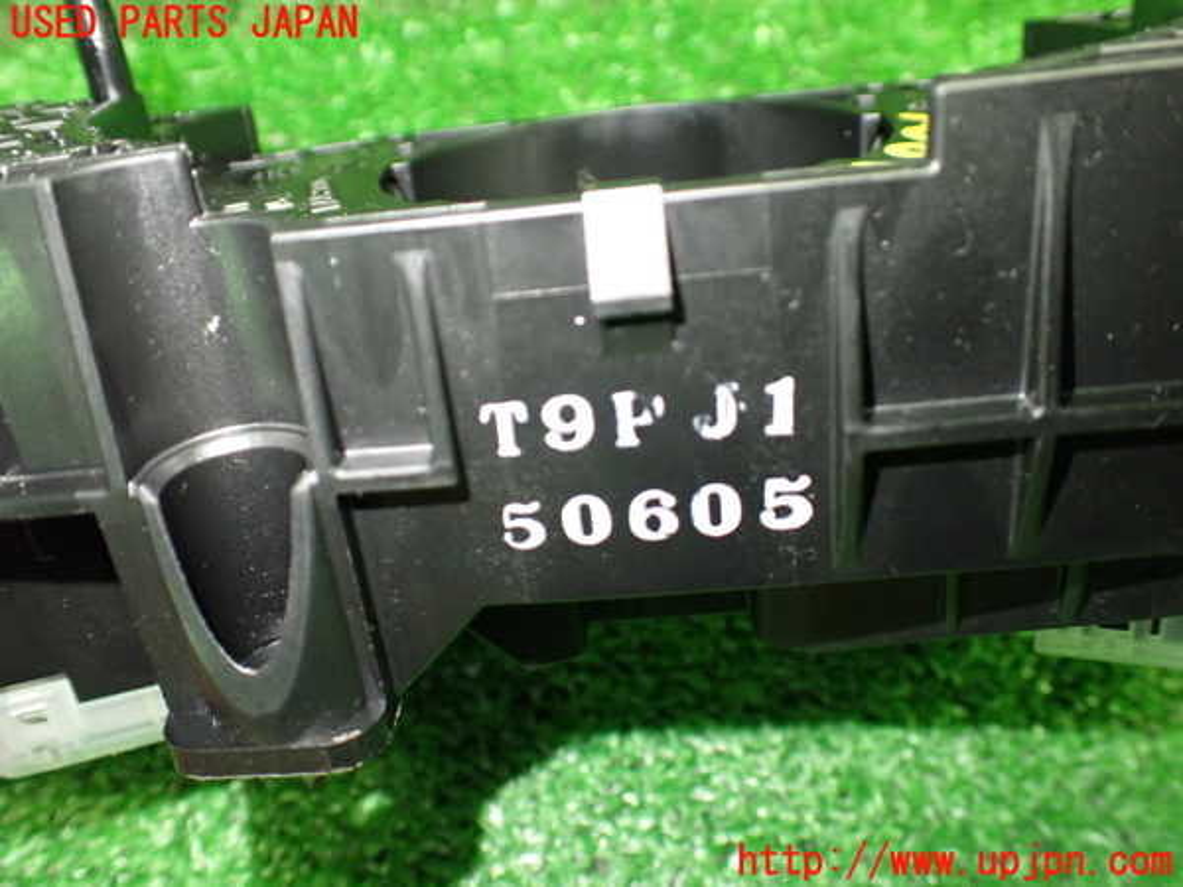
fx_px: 1025
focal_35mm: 30
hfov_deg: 60.0
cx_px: 592
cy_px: 444
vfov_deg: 46.8
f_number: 2.3
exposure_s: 1/40
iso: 800
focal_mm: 5.4
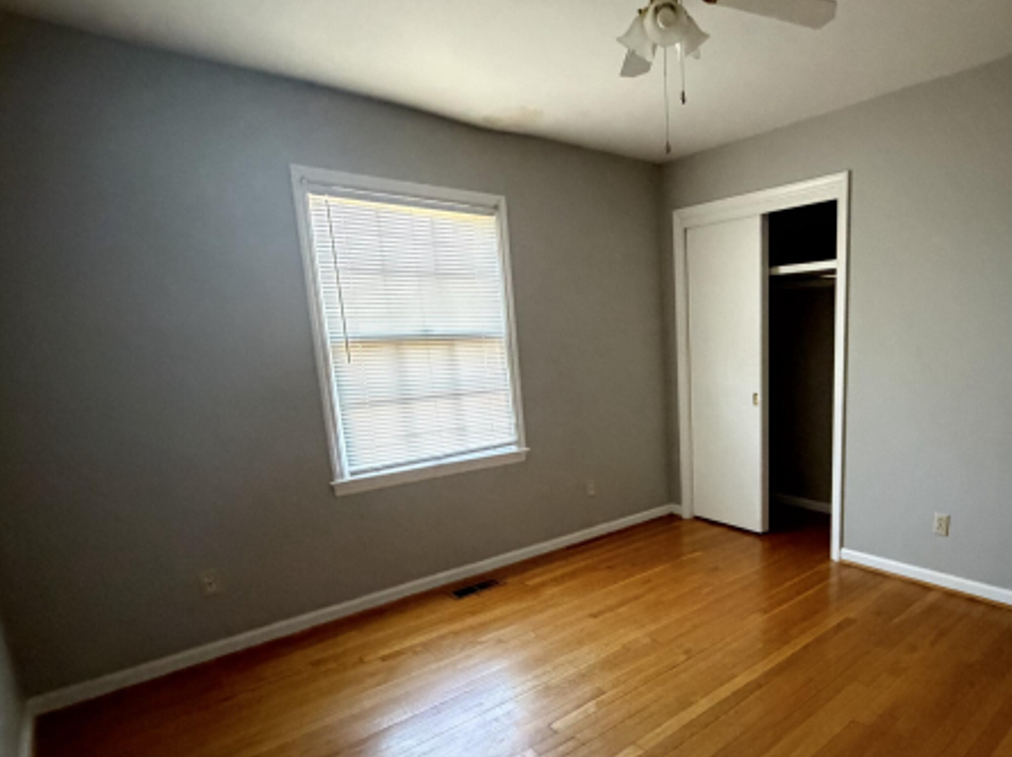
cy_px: 450
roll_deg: +2.7
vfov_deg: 62.9
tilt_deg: -10.6
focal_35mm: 21
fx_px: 613
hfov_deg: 76.7
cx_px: 670
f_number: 2.2
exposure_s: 1/60
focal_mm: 2.22
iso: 1000
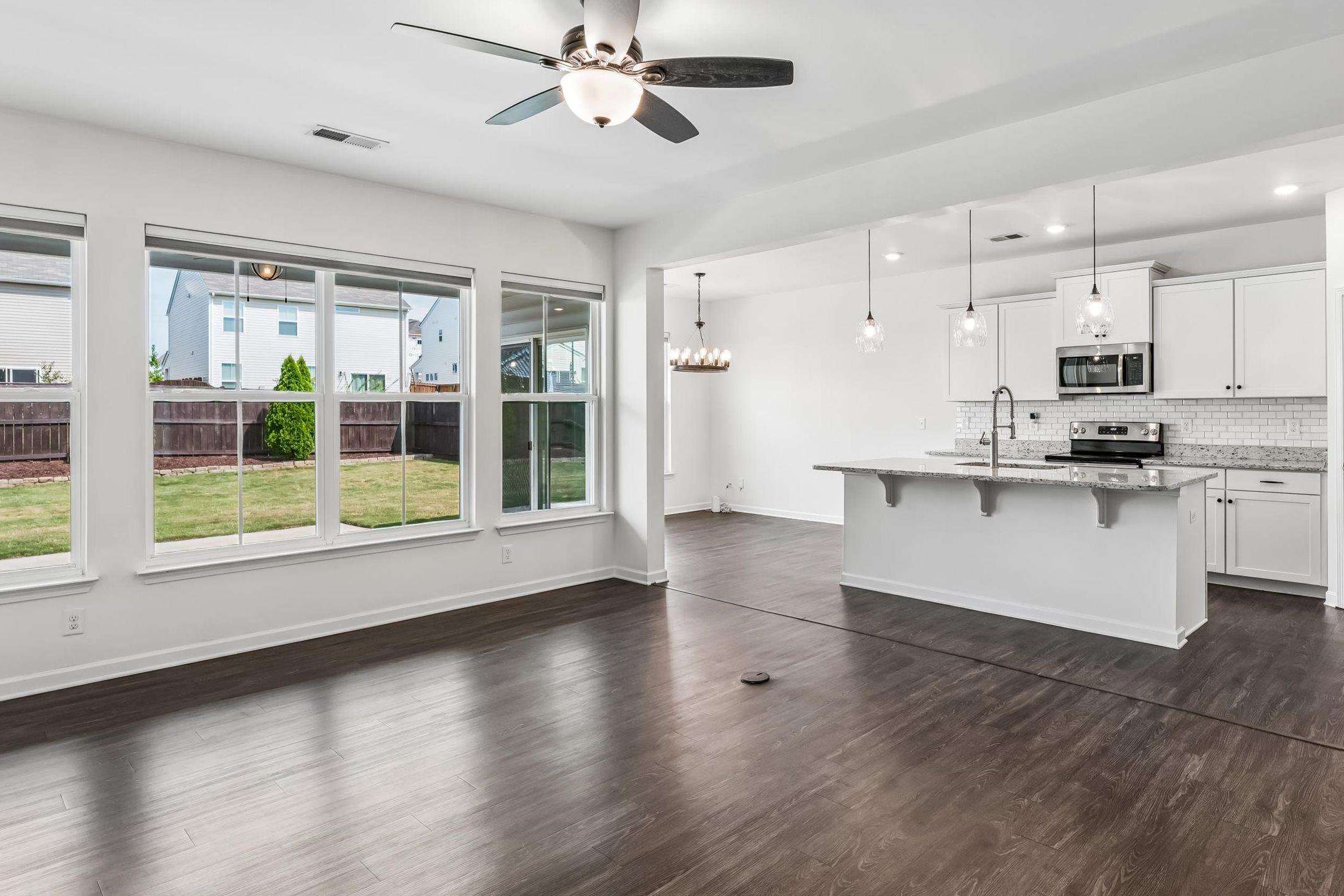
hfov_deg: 83.6
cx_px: 758
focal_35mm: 20
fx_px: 747
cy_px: 399
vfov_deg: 61.8
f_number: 13
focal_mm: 14
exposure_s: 1/25
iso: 400
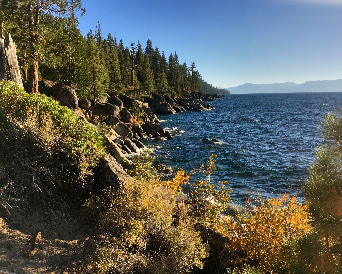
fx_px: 314
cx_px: 172
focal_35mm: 31
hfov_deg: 57.2
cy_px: 139
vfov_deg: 47.1
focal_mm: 4.15
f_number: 2.2
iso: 25
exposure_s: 1/3344
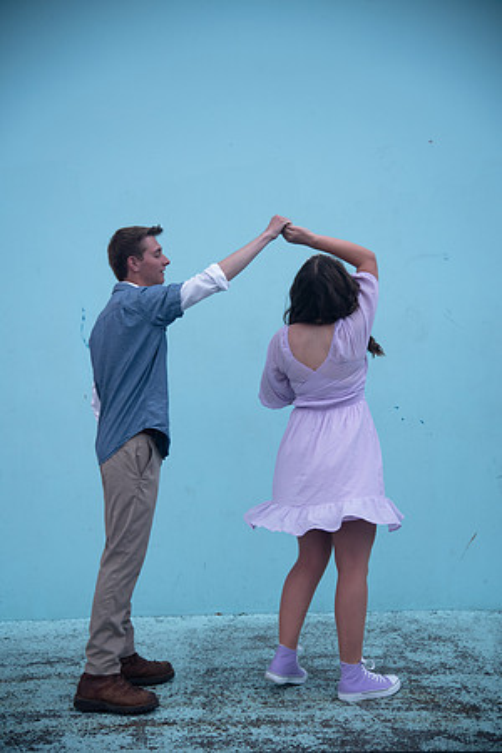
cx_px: 251
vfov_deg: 30.5
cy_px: 376
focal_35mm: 66
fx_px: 1380
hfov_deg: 20.6
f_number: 4
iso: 640
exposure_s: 1/160
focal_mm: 66
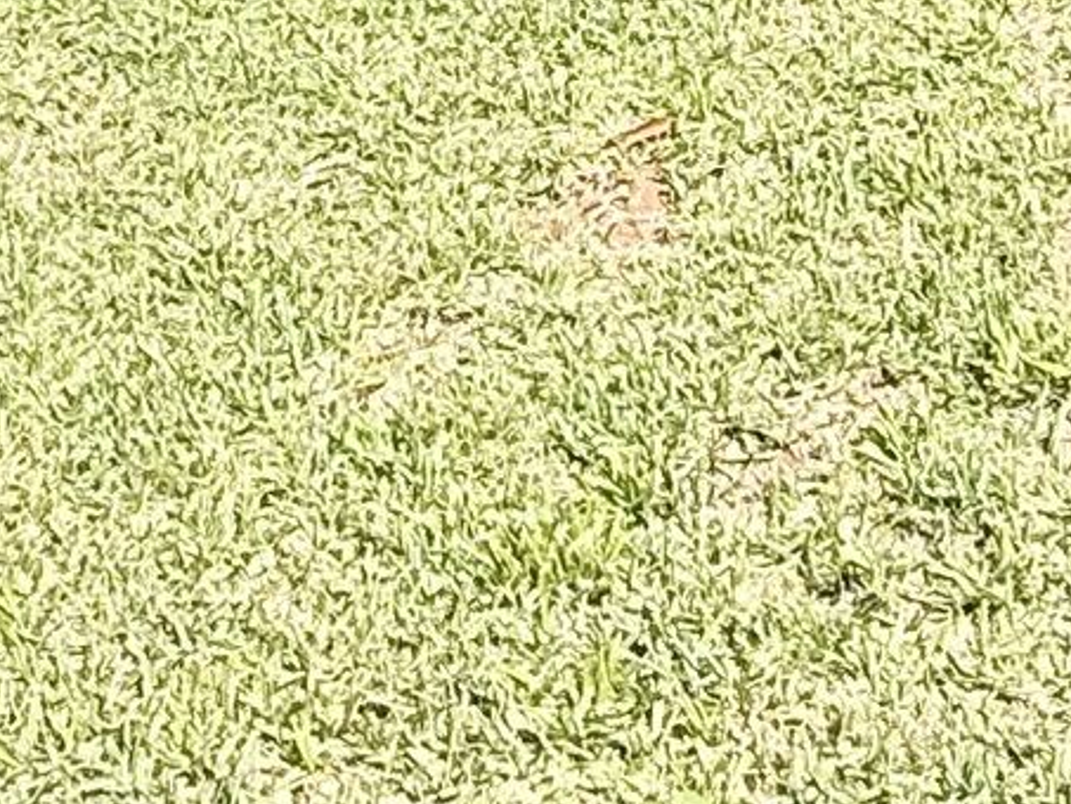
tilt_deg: +4.4
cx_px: 246
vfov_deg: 13.0
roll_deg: -0.5
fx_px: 2940
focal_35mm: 95
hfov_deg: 20.5
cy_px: -913
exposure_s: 1/1497
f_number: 2.2
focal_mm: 2.22
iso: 50
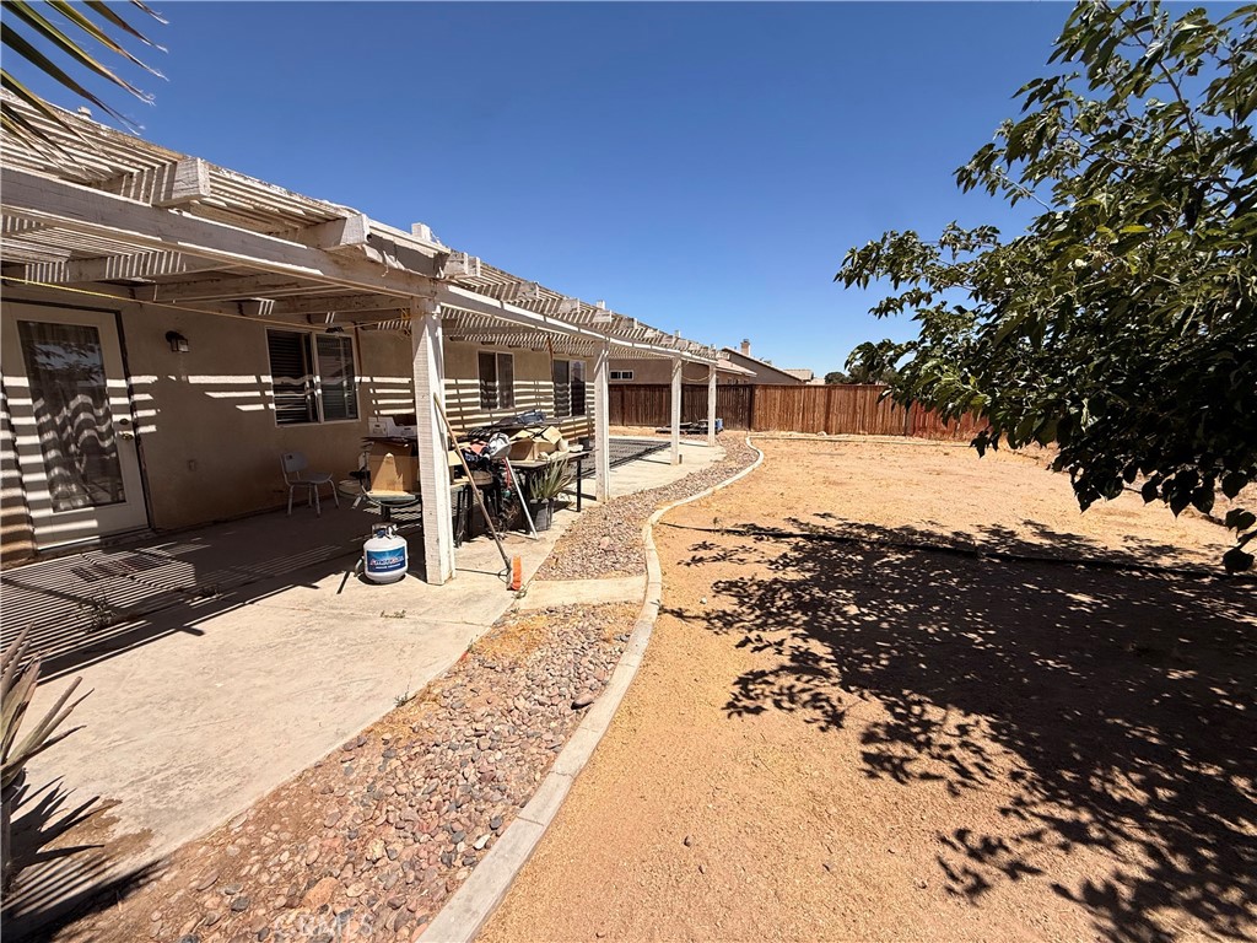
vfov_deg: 85.7
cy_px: 472
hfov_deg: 102.1
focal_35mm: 14
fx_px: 508
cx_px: 628
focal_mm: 2.22
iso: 50
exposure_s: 1/3289
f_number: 2.2
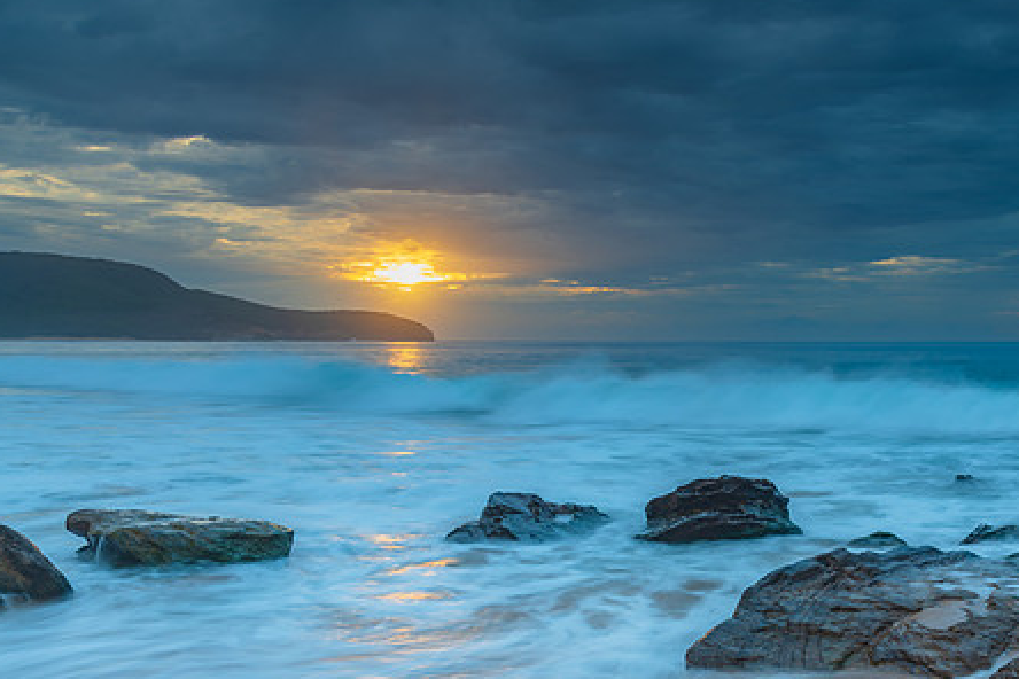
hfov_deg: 43.4
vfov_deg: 29.7
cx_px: 617
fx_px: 1274
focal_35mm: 45
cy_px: 428
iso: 31
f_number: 9
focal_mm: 34
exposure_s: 1
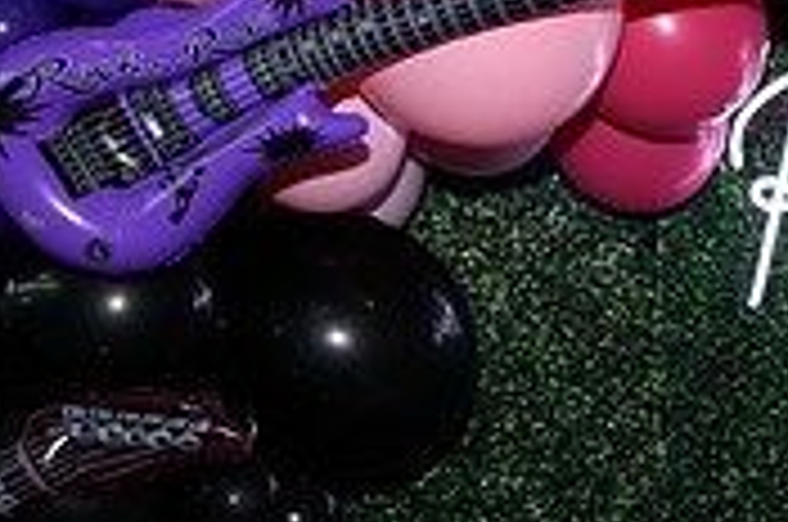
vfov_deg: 12.6
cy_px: 776
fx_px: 2250
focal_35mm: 103
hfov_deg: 18.0
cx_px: 1130
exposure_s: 1/60
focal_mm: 31
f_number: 6.3
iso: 500
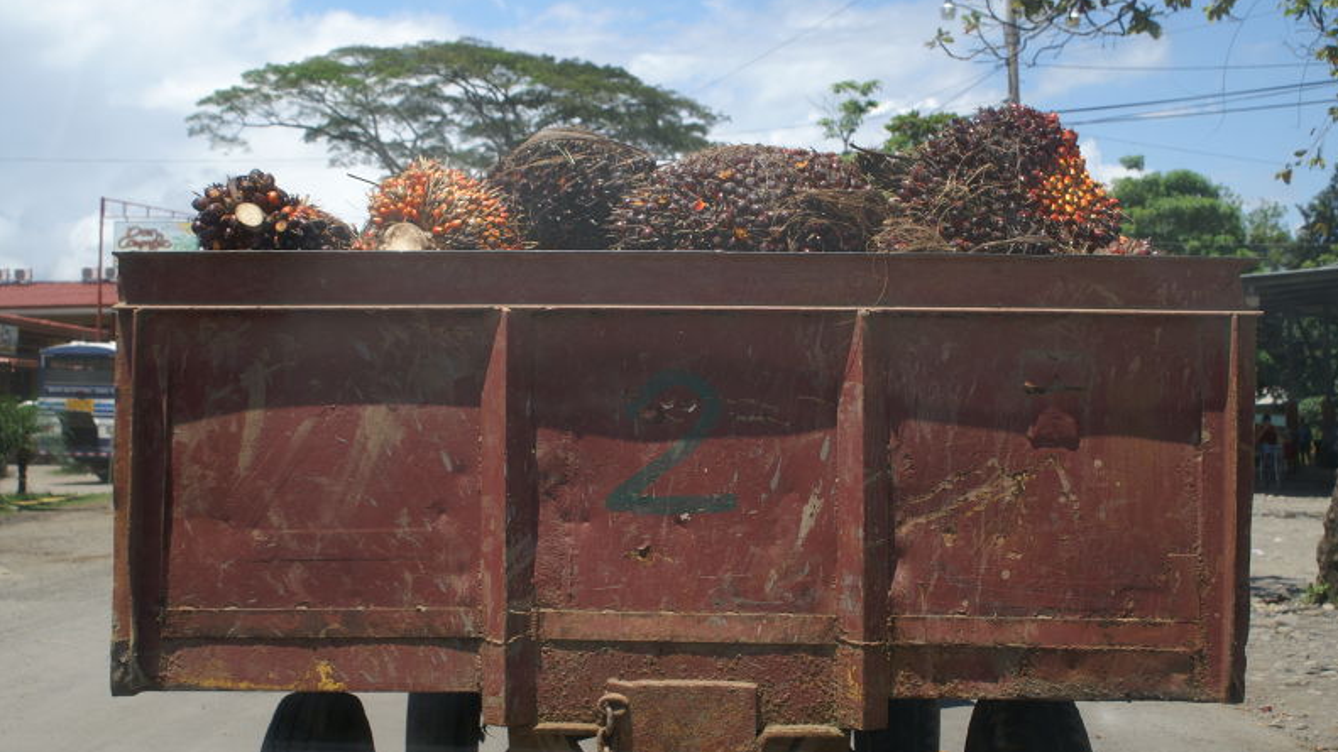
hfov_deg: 37.5
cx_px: 672
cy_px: 374
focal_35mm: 56
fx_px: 1970
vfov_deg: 21.6
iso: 100
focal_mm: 35
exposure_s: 1/350
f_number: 6.7
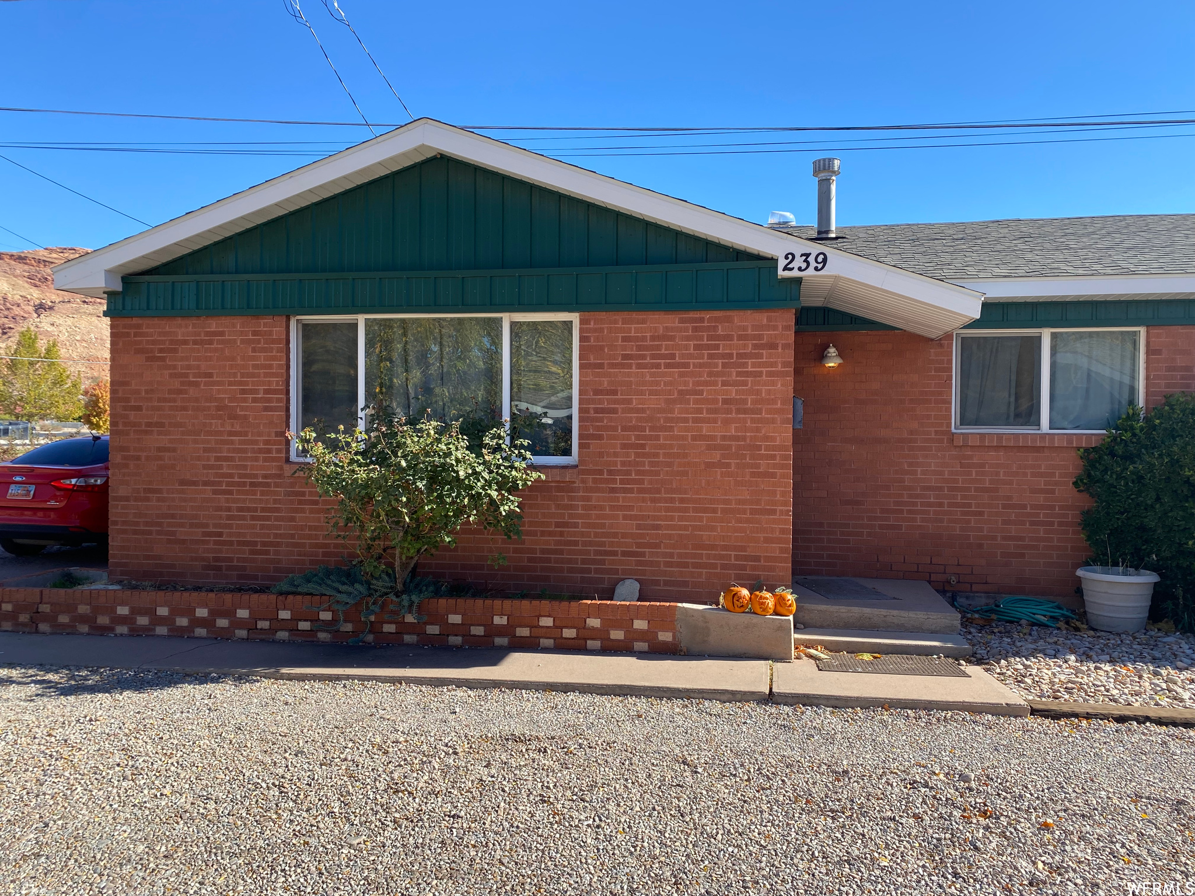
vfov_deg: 53.1
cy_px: 448
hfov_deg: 67.3
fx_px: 898
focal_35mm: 26
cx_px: 598
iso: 32
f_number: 1.8
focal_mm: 4.25
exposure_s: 1/1504
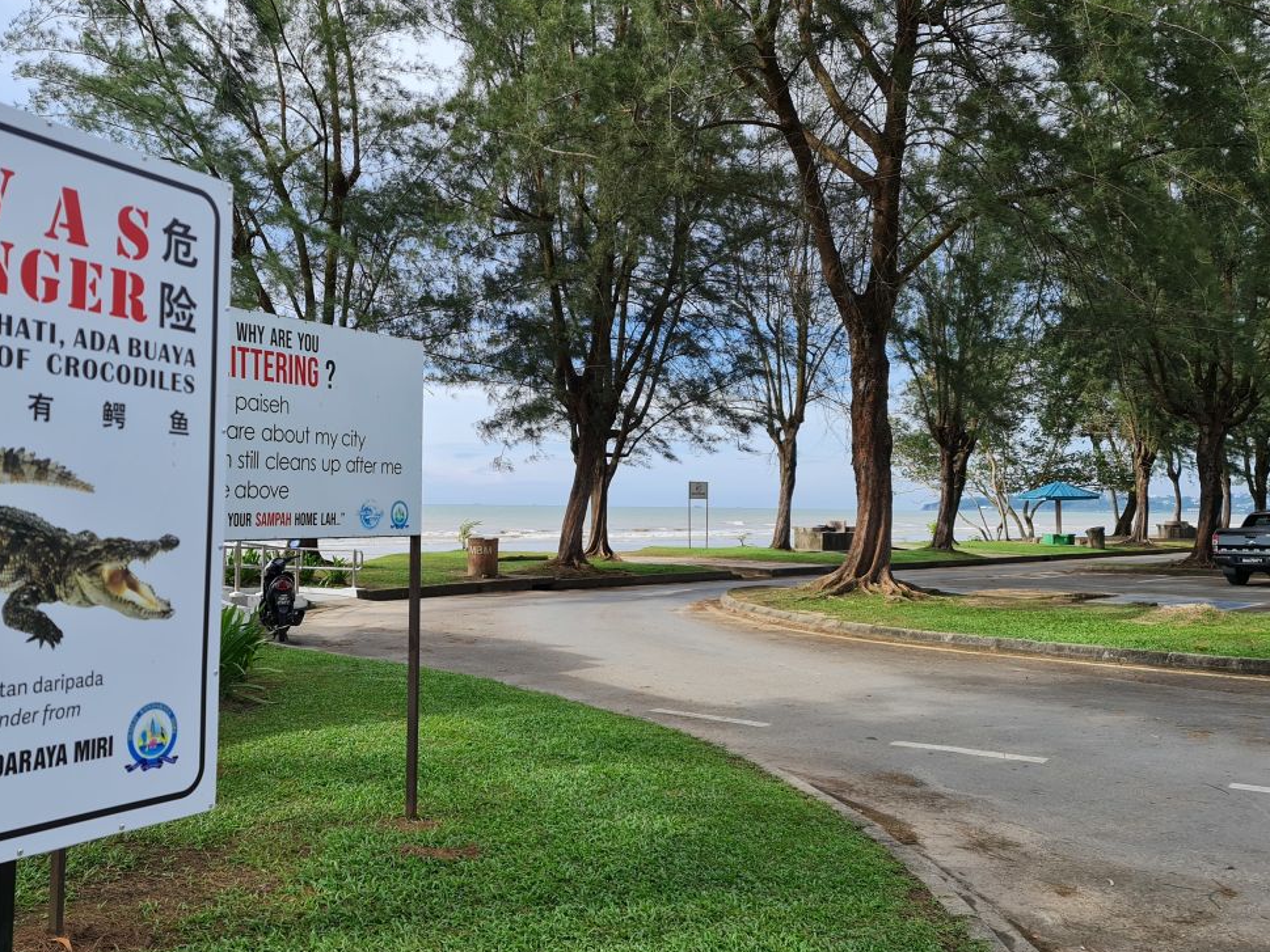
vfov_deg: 44.2
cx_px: 553
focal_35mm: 32
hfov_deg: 56.6
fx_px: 1174
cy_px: 466
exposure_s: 1/546
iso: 50
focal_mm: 7
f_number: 1.8
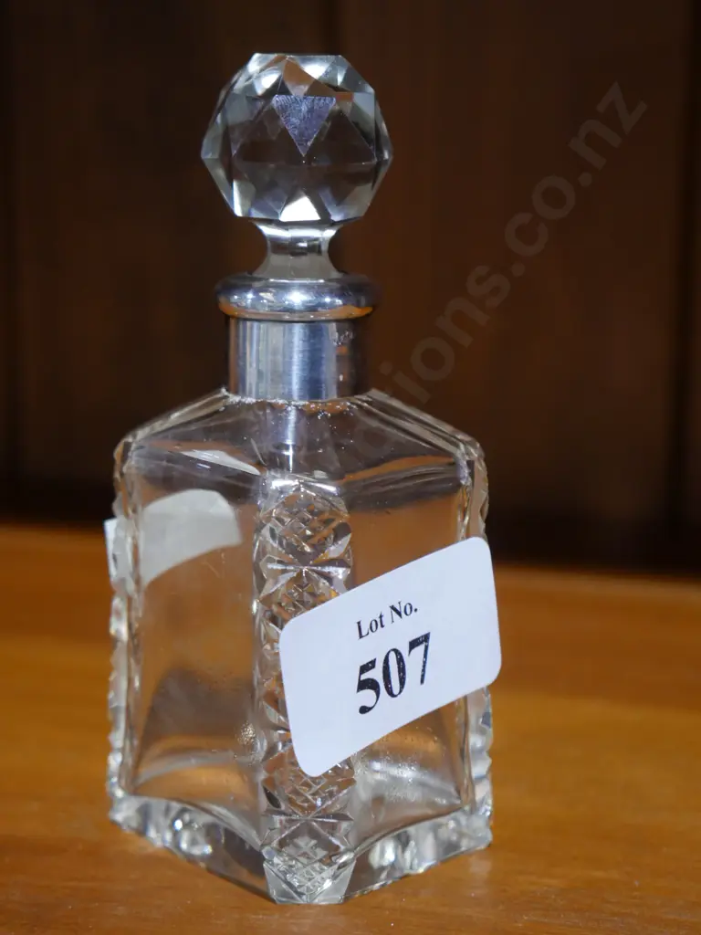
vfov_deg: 28.6
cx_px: 350
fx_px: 1836
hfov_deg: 21.6
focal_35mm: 68
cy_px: 468
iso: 1600
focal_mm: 34
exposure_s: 1/80
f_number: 5.4
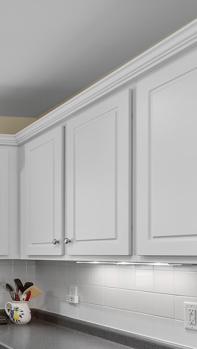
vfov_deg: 50.5
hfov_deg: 23.7
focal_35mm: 38
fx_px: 353
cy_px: 264
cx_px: -111
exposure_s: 1/5
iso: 100
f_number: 4.5
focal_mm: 10
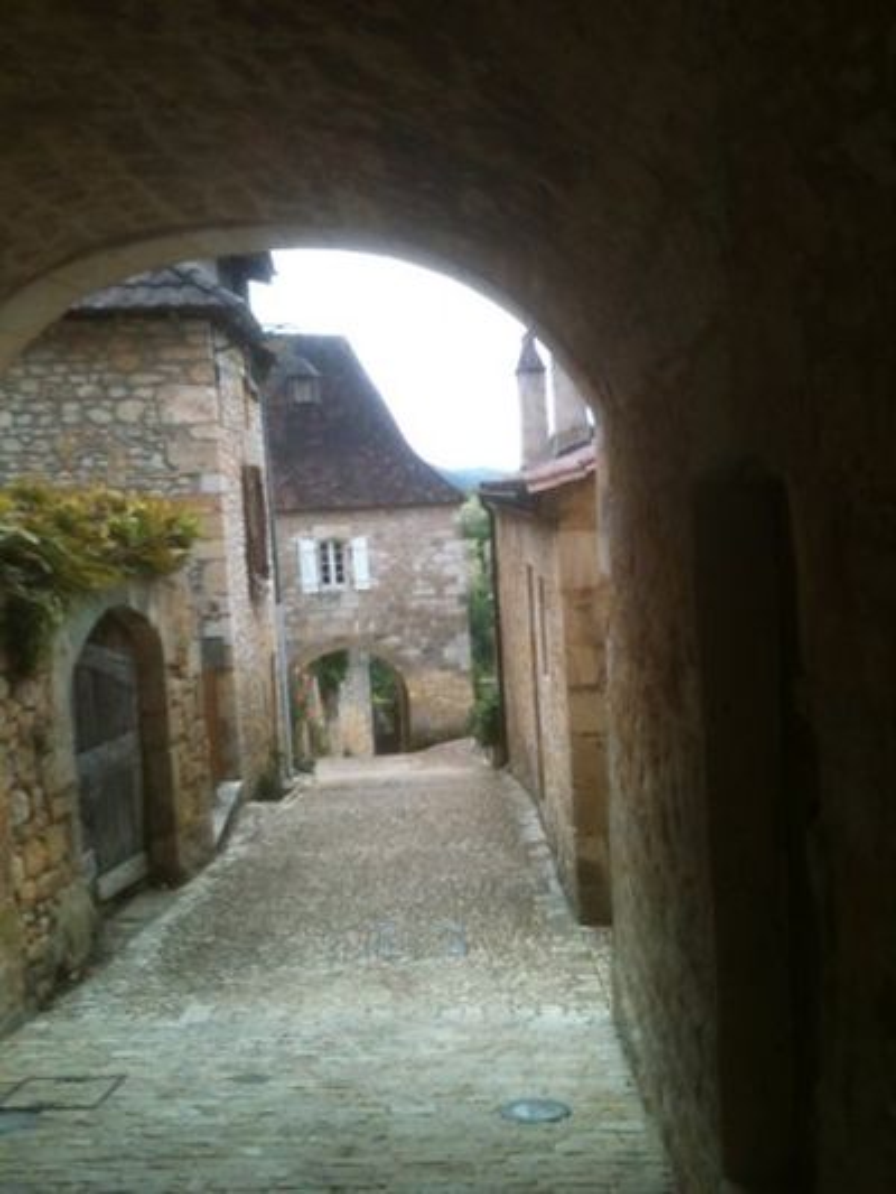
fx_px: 1207
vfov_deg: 52.6
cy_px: 597
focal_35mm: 35
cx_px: 448
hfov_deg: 40.7
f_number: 2.8
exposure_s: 1/291
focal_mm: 3.85
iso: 64
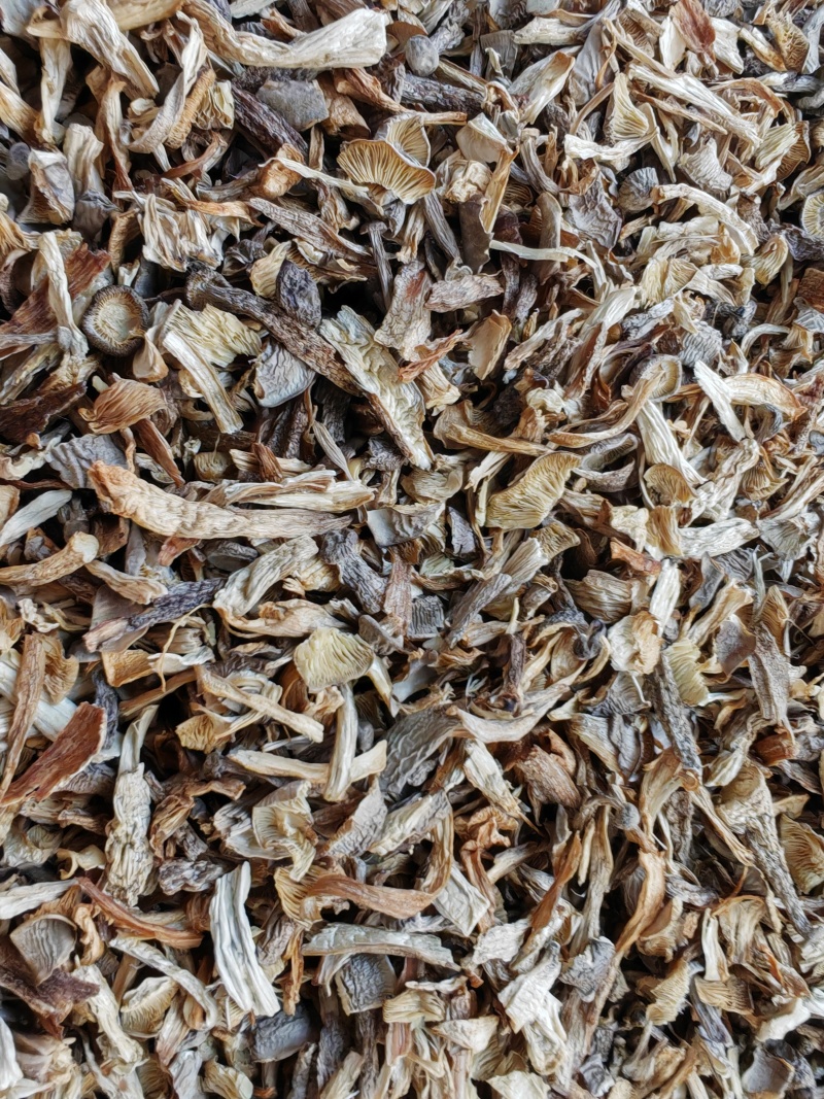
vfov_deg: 65.3
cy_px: 550
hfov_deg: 51.3
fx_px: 857
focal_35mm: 27
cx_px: 412
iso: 125
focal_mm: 1.96
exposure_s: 1/50
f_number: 2.2
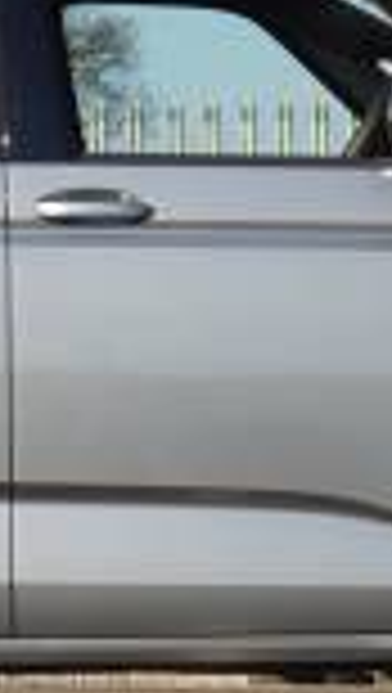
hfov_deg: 5.0
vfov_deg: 8.9
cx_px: -77
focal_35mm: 241
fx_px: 4442
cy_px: 252
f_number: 8
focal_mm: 37
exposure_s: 1/125
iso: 100
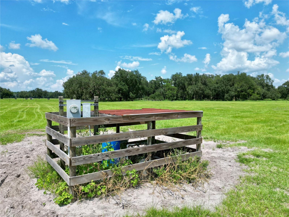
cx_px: 144
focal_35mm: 24
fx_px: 200
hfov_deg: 71.6
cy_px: 108
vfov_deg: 56.8
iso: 100
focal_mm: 6.72
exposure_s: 1/2000
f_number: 1.7
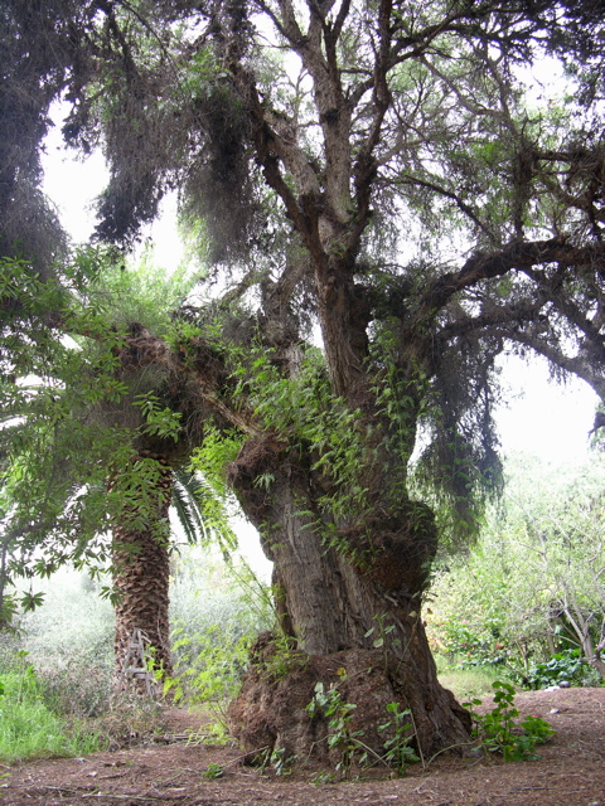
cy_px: 403
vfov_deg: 52.6
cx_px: 302
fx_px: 816
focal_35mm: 35
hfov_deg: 40.7
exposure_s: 1/30
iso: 100
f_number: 2.8
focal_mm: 9
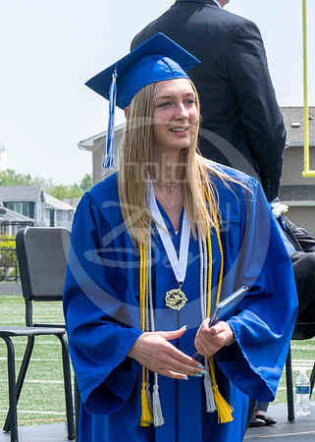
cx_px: 2
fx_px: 3077
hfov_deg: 5.8
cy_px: 159
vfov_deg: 8.2
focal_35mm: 245
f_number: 13
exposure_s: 1/250
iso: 200
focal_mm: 70
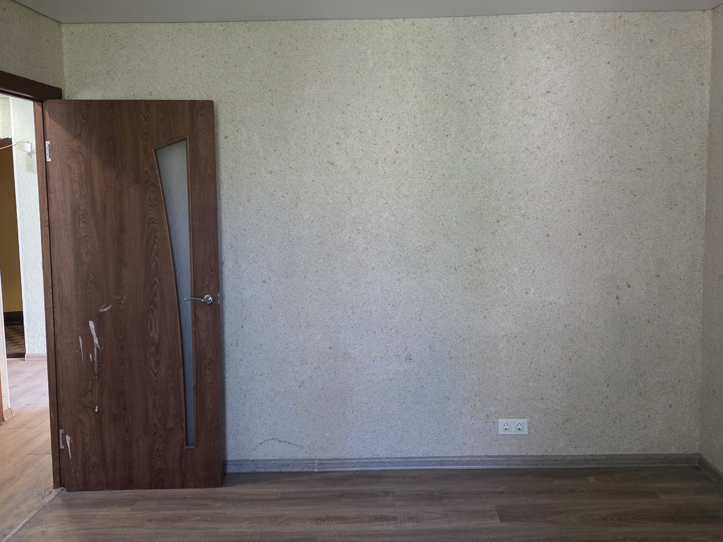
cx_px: 382
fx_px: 585
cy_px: 234
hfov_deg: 63.4
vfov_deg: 49.6
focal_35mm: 28
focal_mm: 5.4
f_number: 1.8
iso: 640
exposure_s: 1/100
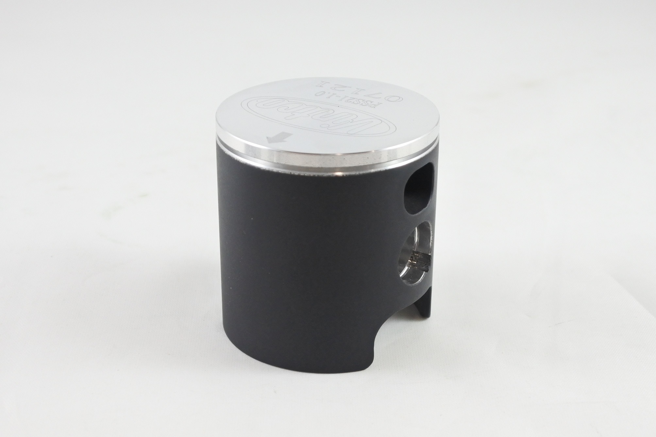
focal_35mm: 46
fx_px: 838
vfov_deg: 29.2
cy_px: 218
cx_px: 328
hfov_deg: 42.7
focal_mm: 17.2
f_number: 4.5
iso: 640
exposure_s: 1/125
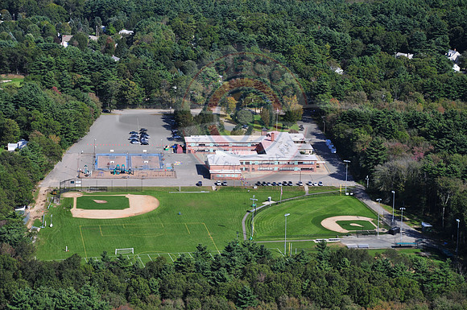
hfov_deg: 20.6
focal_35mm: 99
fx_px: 1282
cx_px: 234
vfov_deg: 13.8
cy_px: 155
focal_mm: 66
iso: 250
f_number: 6.3
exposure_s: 1/250
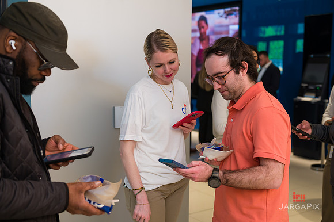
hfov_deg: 41.1
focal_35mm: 48
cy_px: 111
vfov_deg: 28.0
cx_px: 167
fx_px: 445
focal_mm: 48
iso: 500
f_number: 4
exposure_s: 1/200
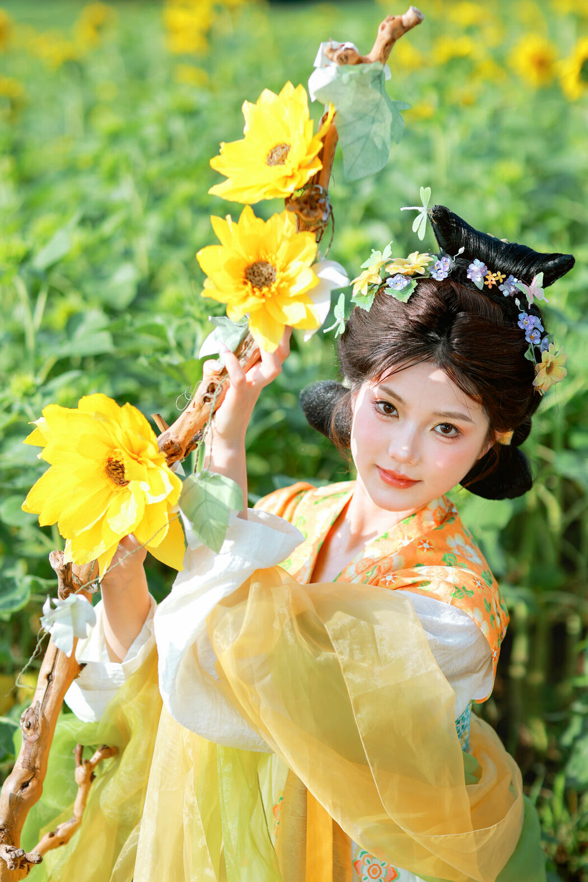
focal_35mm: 84
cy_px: 441
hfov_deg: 16.3
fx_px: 2058
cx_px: 294
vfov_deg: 24.2
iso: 100
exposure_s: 1/2000
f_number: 2.5
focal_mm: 85
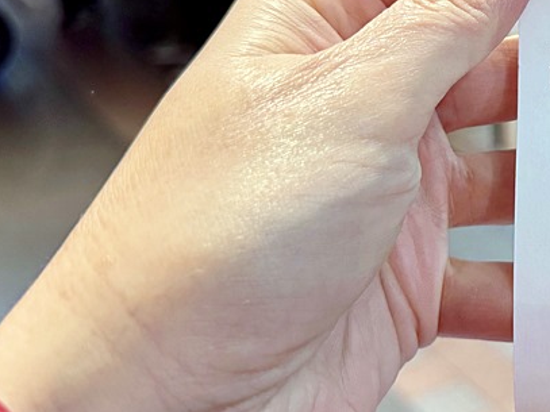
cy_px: 81
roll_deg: -0.2
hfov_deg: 29.5
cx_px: 603
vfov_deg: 24.4
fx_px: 937
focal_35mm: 59
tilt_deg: -14.8
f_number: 1.78
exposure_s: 1/120
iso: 160
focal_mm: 6.76
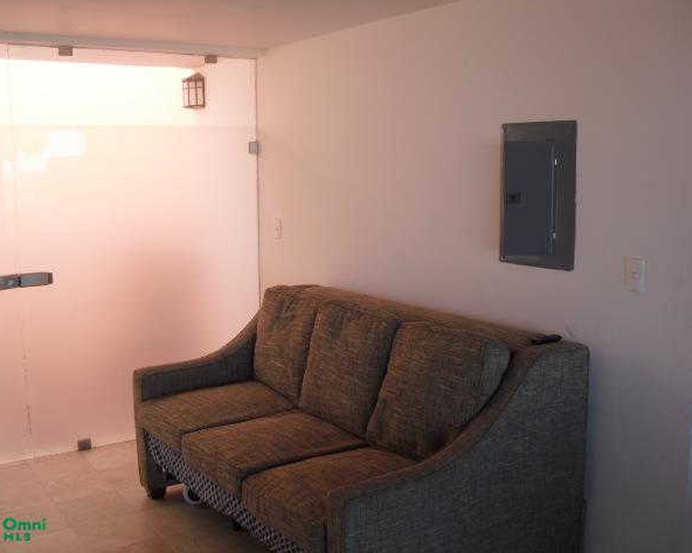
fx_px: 778
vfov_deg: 39.1
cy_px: 274
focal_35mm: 38
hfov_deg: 47.9
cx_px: 321
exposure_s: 1/125
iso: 100
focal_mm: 6.3
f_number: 3.1
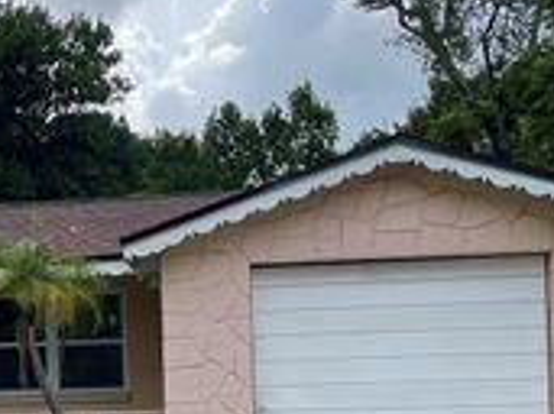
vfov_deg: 19.1
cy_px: 361
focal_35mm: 76
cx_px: 45
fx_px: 1215
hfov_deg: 24.8
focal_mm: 5.1
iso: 32
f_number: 1.6
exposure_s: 1/1739
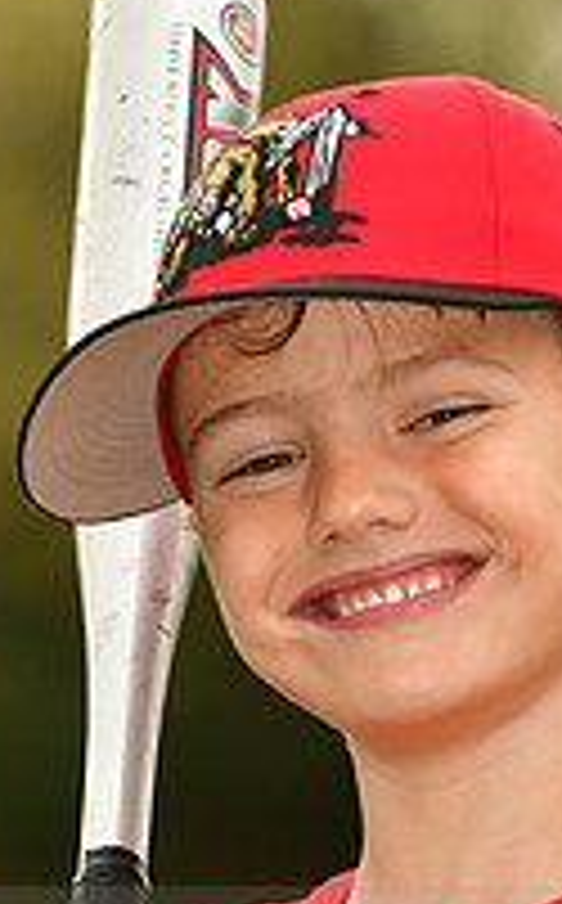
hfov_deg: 1.7
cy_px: 949
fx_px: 18470
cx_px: 375
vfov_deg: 2.8
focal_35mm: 751
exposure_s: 1/500
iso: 200
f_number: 5
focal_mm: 170
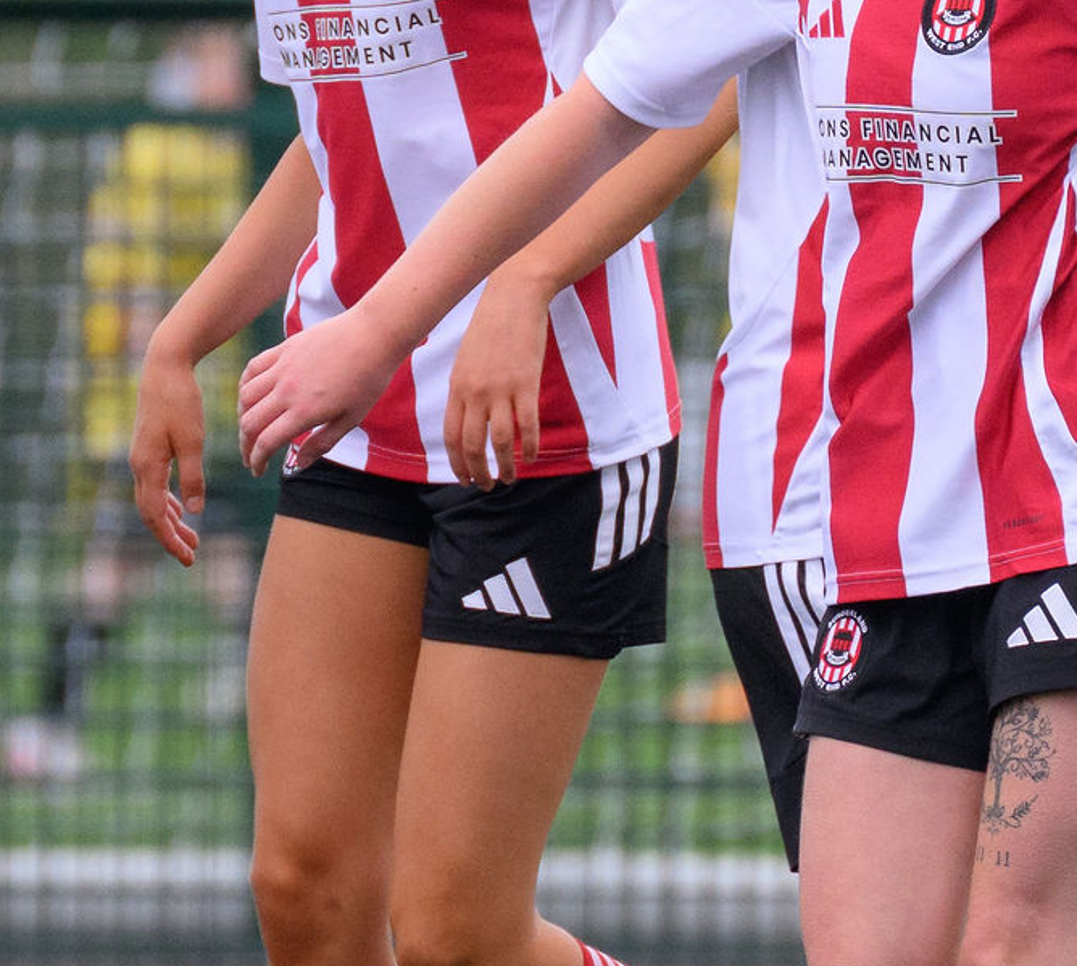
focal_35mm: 2121
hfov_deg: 0.9
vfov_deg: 0.8
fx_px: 70908
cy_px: 350
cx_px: 921
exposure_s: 1/1250
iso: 1100
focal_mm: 400
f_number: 5.6
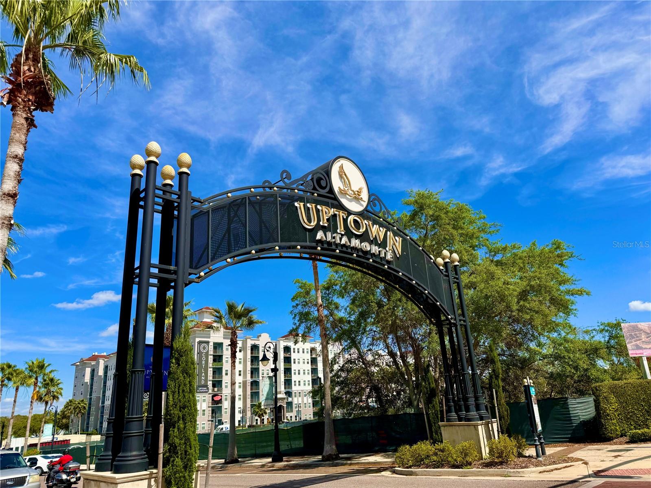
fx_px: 451
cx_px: 326
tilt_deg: +19.3
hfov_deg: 71.6
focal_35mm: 24
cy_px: 244
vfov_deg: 56.8
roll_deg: +4.3
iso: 80
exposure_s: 1/5348
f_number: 1.78
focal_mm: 6.76
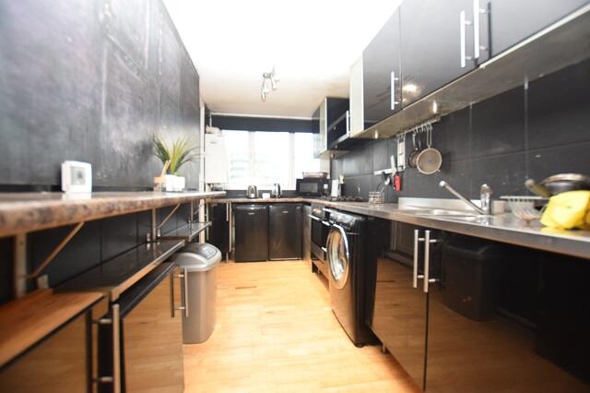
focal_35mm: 15
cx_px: 295
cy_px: 196
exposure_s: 1/60
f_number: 3.5
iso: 1000
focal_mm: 10
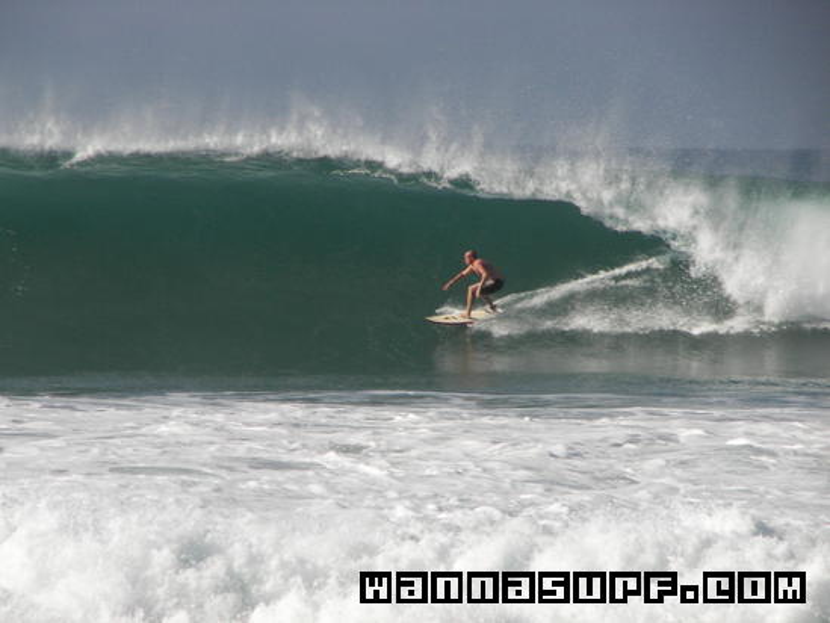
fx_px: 10360
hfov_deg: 4.6
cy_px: 312
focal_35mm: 432
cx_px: 415
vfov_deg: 3.4
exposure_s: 1/640
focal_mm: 72
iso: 100
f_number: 7.1
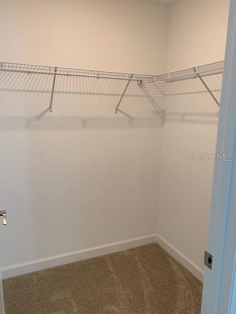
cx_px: 118
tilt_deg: -12.6
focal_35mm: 26
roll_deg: +0.0
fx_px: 236
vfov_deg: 67.3
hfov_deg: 53.1
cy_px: 157
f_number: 1.8
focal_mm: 4.25
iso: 50
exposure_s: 1/60
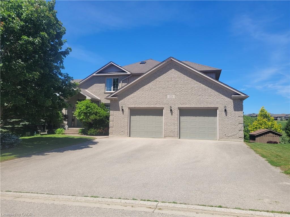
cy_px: 108
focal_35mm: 26
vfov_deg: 53.1
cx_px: 145
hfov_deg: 67.3
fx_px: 218
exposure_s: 1/2579
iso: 40
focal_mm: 5.4
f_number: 1.8
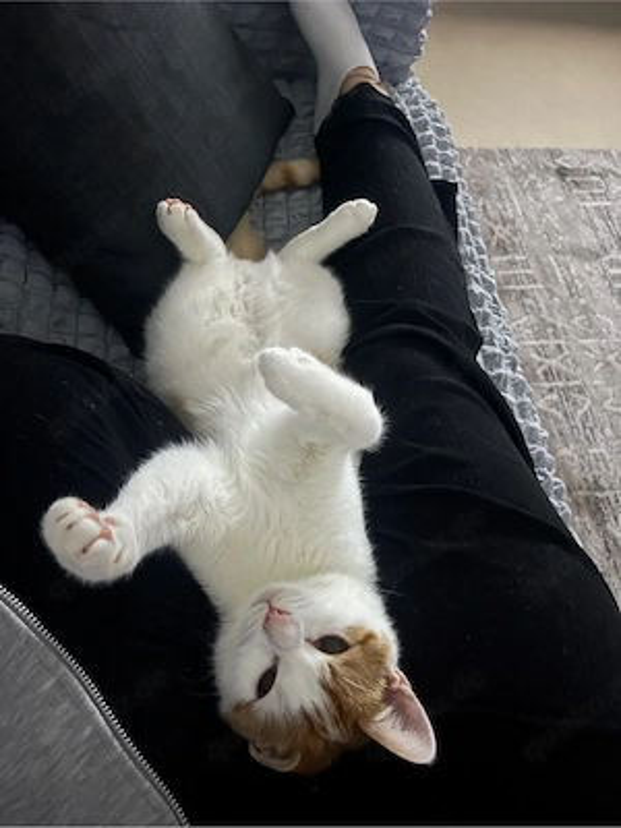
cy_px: 414
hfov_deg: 53.1
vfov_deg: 67.3
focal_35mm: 26
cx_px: 310
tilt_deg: -61.6
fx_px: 622
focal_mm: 5.1
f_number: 1.6
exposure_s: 1/9
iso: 1000
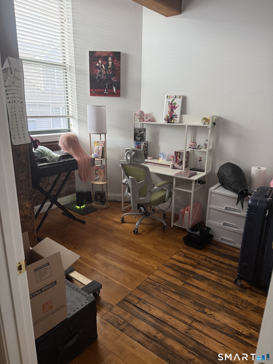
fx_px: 252
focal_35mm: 24
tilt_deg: -11.5
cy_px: 182
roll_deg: +1.0
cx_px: 136
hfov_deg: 56.8
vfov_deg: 71.6
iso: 160
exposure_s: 1/60
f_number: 1.78
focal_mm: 6.76
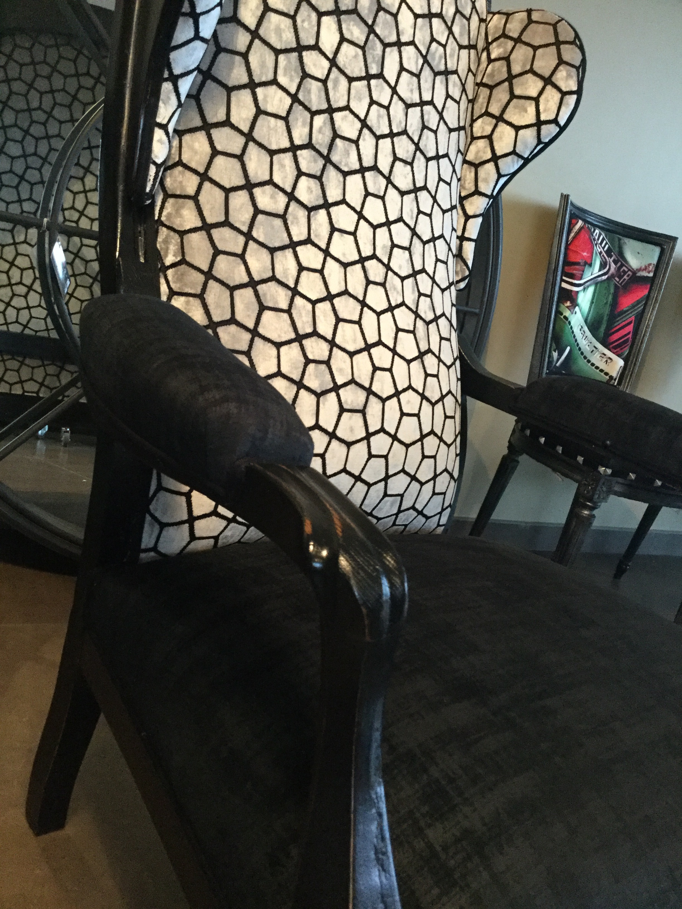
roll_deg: -18.4
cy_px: 454
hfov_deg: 45.4
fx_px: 814
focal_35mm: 31
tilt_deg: -16.7
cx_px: 341
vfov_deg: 58.4
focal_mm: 3.3
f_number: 2.4
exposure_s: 1/17
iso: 200
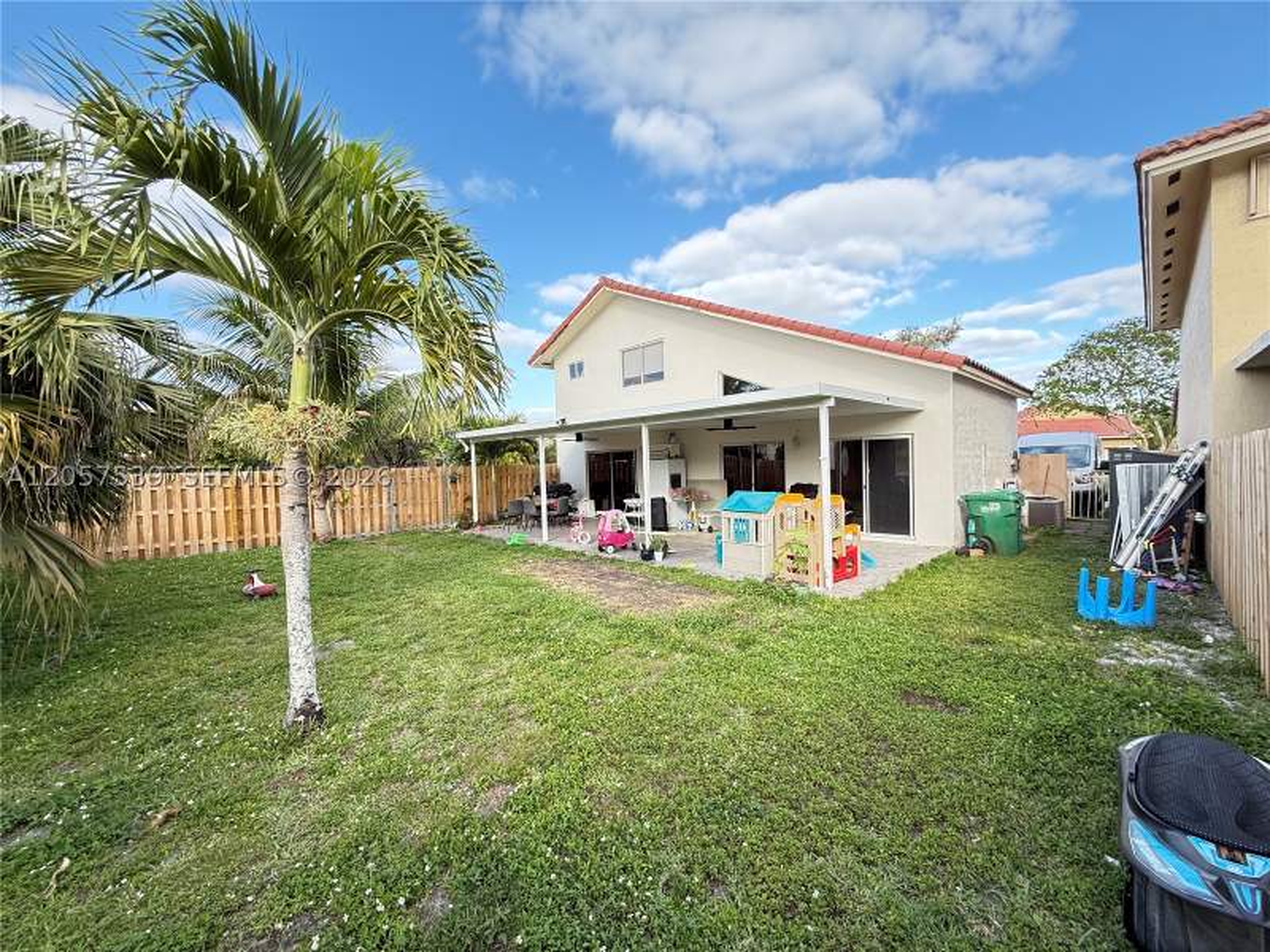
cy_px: 476
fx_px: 514
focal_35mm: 14
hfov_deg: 102.1
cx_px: 635
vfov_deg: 85.7
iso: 64
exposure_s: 1/196
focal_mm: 2.22
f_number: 2.2
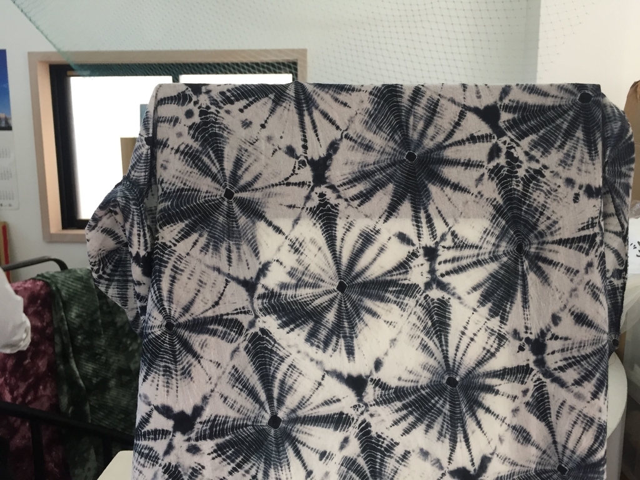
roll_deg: -0.4
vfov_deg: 48.2
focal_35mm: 29
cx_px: 320
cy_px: 240
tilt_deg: -8.6
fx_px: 536
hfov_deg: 61.7
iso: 40
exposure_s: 1/30
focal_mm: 4.15
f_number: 2.2
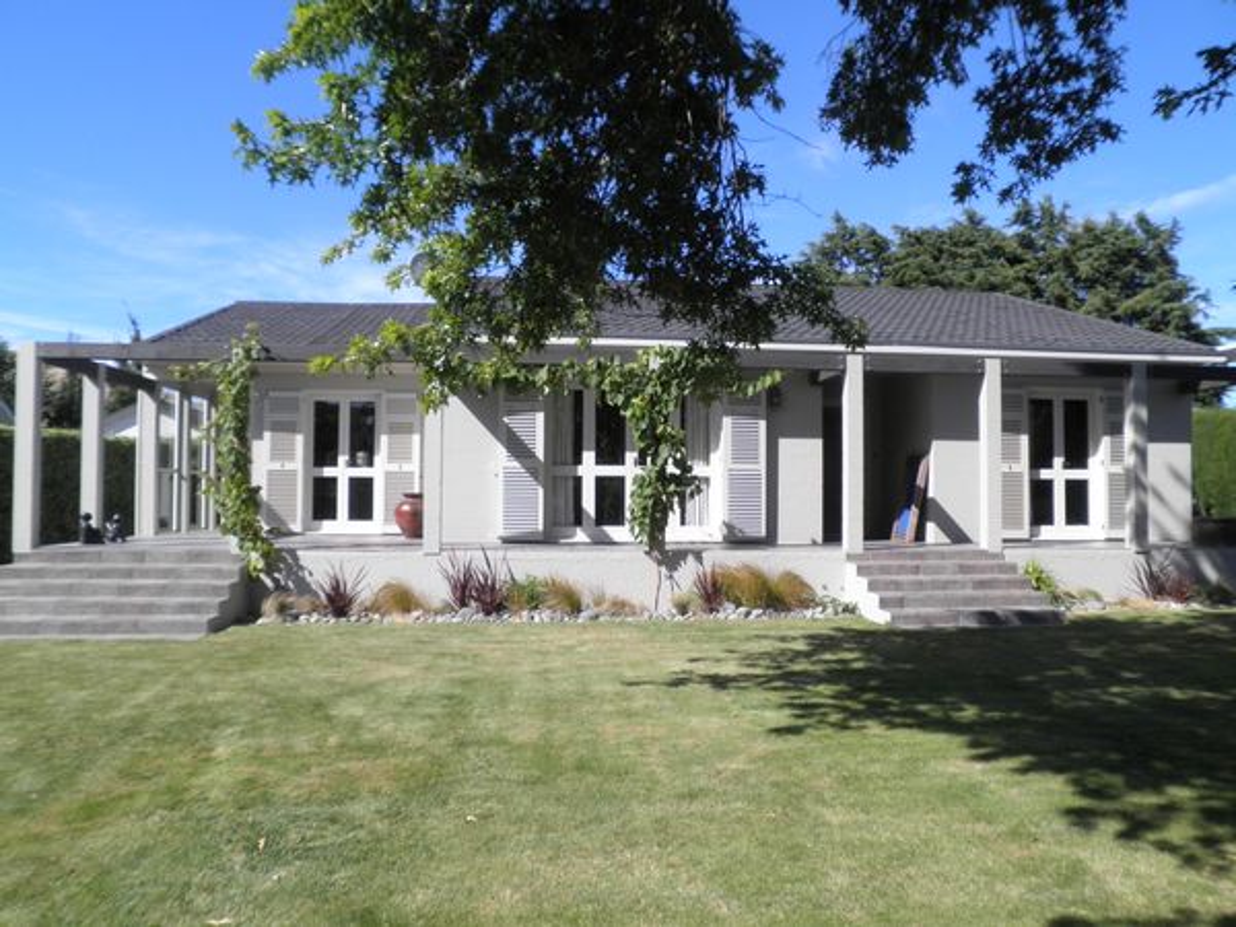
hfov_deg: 67.3
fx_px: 928
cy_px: 464
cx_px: 618
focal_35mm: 26
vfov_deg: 53.1
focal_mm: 4.7
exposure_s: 1/125
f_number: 7.8
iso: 64
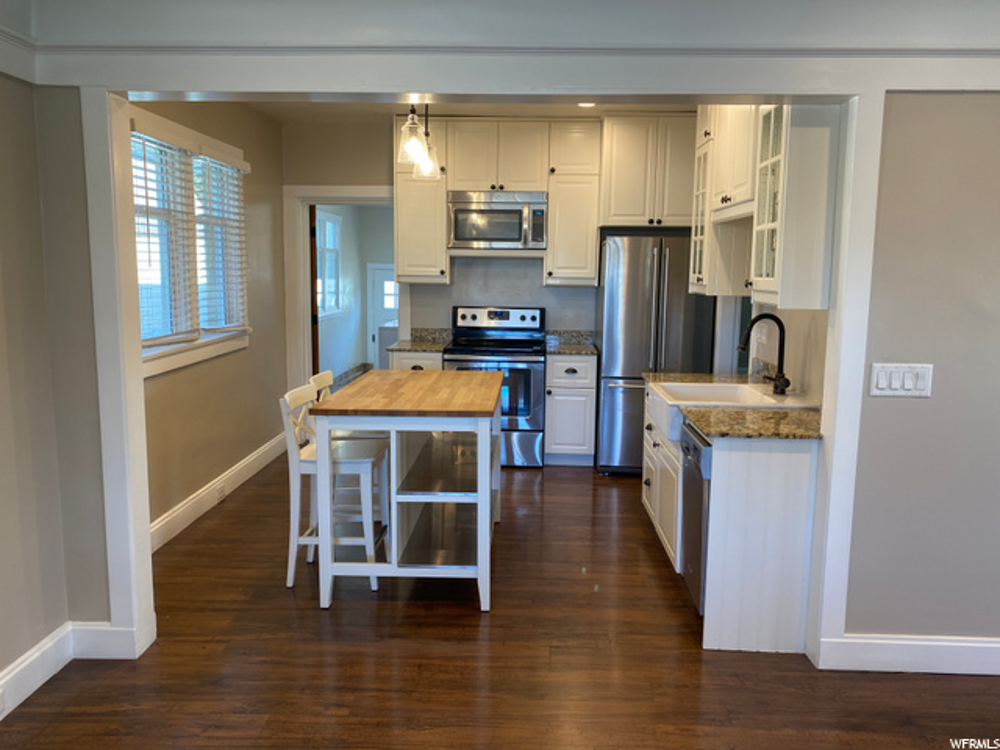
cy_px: 375
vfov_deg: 53.1
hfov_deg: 67.3
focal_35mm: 26
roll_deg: -1.0
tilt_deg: -7.5
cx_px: 500
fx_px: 751
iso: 64
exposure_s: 1/60
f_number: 1.8
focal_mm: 4.25
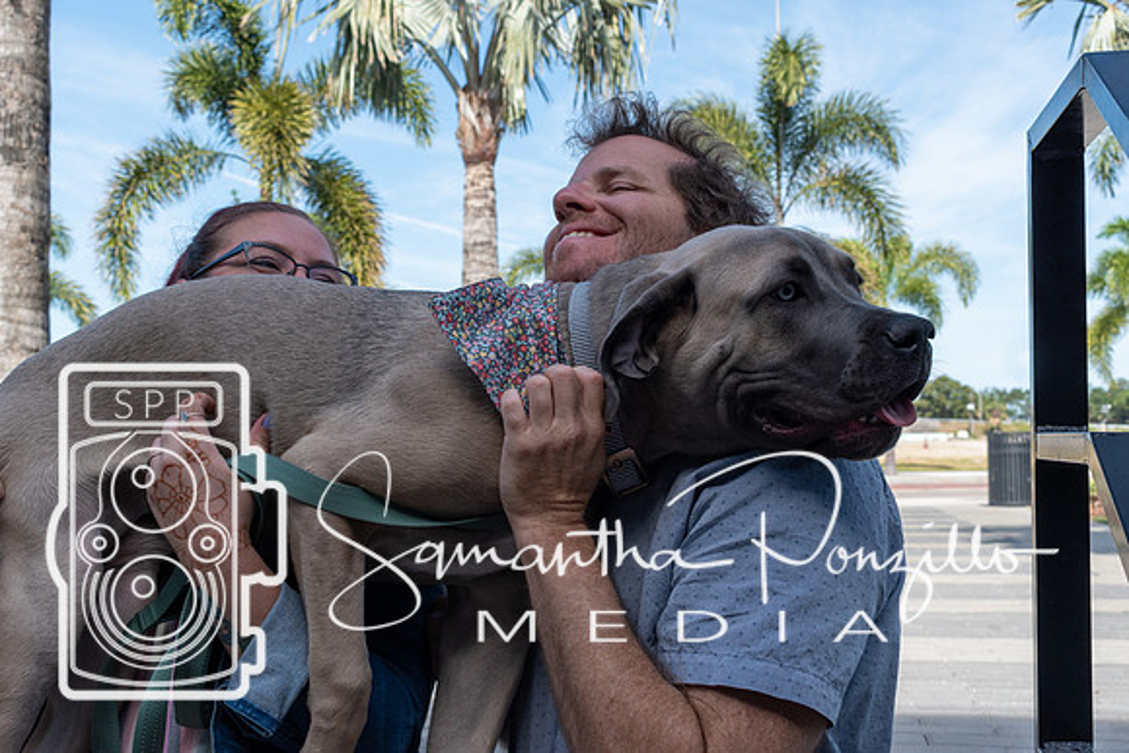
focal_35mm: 45
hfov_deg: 43.6
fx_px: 1412
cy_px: 376
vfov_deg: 29.9
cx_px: 564
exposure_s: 1/320
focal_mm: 30
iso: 200
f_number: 9
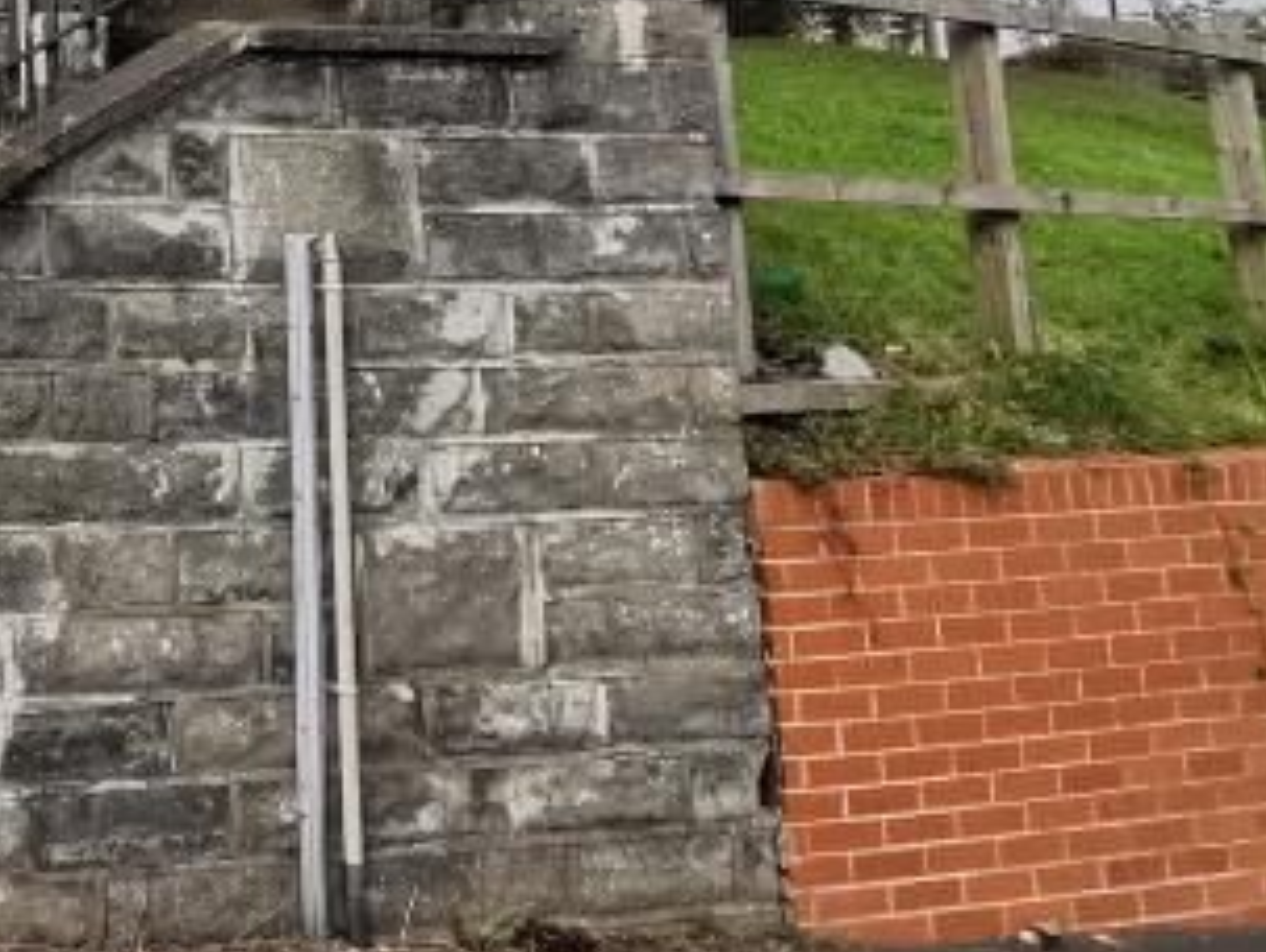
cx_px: -355
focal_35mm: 54
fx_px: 1977
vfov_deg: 24.5
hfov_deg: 29.2
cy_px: -200
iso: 50
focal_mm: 2.35
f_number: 2.2
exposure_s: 1/286
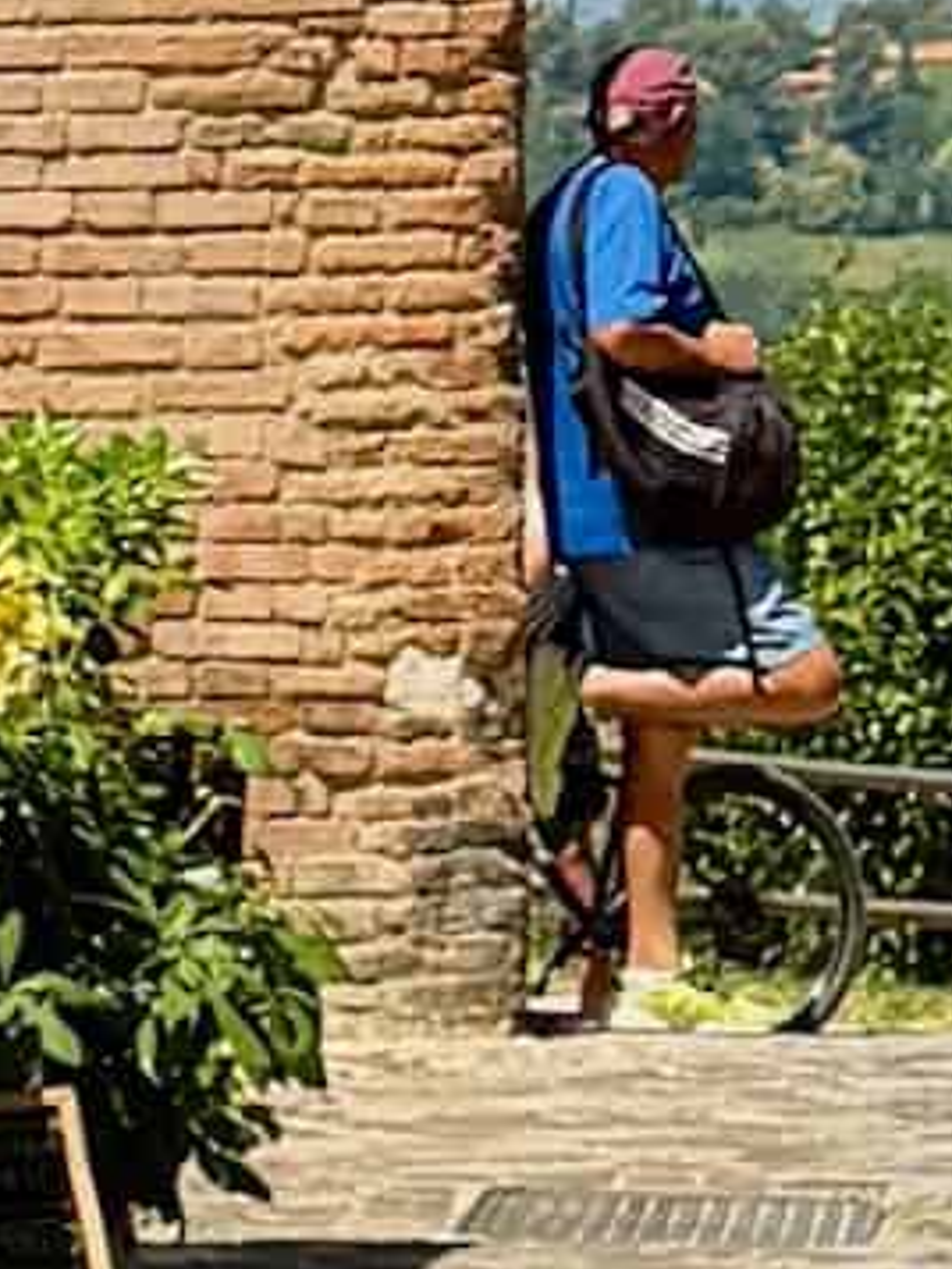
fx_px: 3152
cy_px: -658
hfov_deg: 16.2
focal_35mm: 86
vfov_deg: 19.6
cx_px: 1266
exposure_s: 1/6173
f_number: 1.8
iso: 80
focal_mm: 6.8
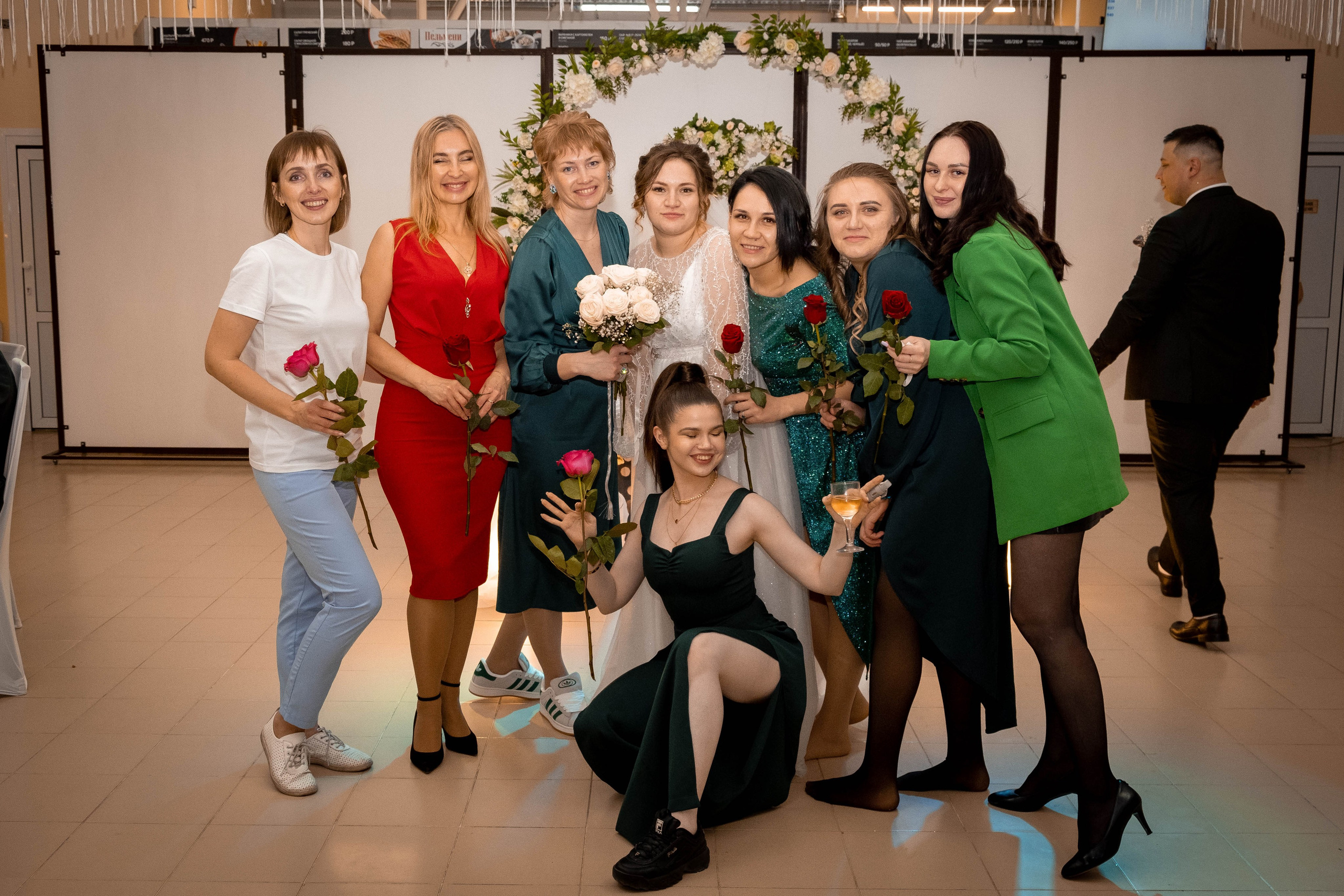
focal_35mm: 38
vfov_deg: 35.3
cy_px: 429
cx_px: 631
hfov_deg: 50.9
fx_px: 1410
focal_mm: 23.3
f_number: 4.5
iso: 1600
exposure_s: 1/160
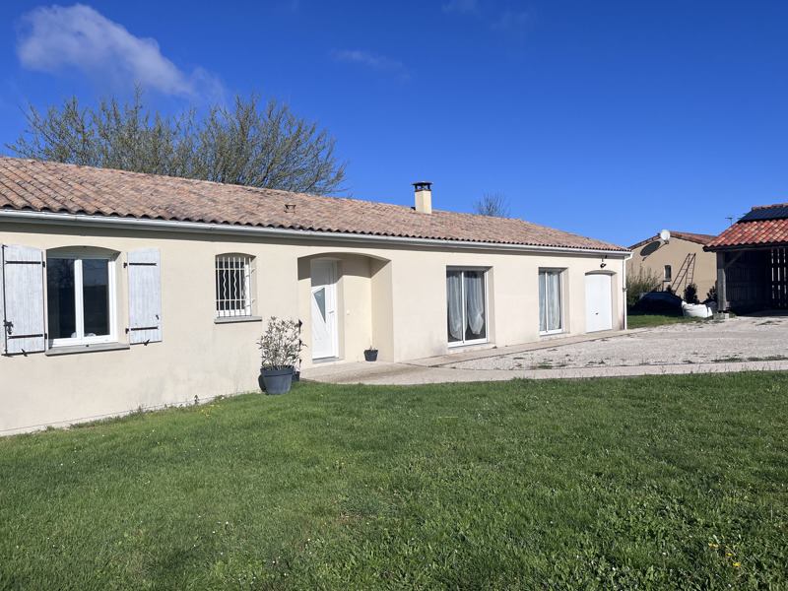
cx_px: 394
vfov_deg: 53.1
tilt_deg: -0.6
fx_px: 592
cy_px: 296
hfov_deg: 67.3
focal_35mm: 26
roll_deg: +1.9
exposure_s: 1/9091
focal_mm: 5.1
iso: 50
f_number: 1.6
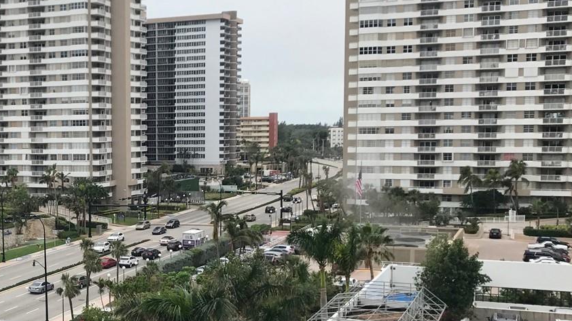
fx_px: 879
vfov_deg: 20.6
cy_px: 217
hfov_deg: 34.7
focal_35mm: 58
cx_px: 99
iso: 20
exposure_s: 1/584
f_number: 1.8
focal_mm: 3.99
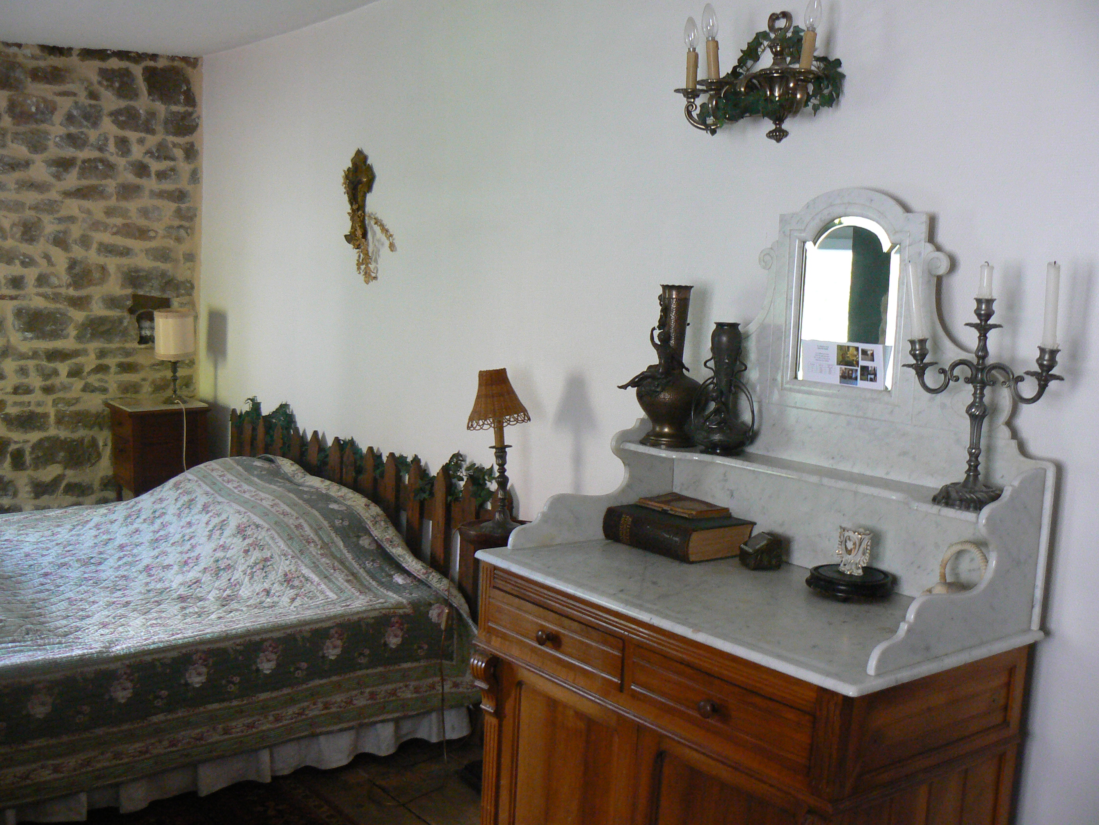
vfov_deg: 39.7
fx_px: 1143
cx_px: 550
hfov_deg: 51.4
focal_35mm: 36
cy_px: 412
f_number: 2.8
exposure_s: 1/20
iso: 200
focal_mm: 6
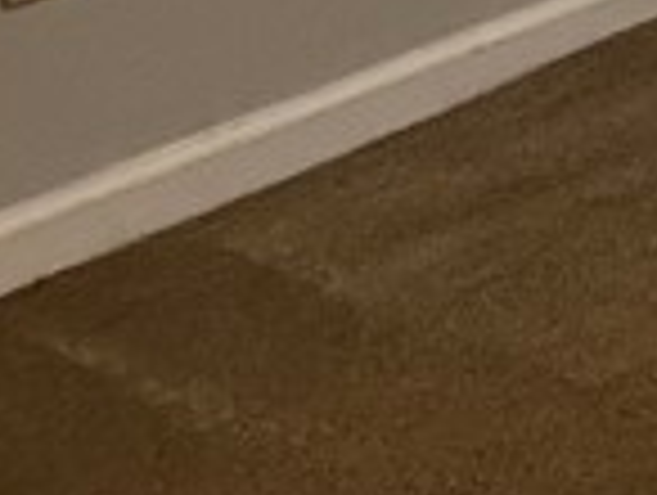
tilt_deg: +1.8
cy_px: -1102
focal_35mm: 182
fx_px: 3460
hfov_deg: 9.9
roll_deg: -1.4
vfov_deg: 7.1
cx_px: 1386
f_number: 1.8
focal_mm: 4.25
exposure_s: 1/60
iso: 320
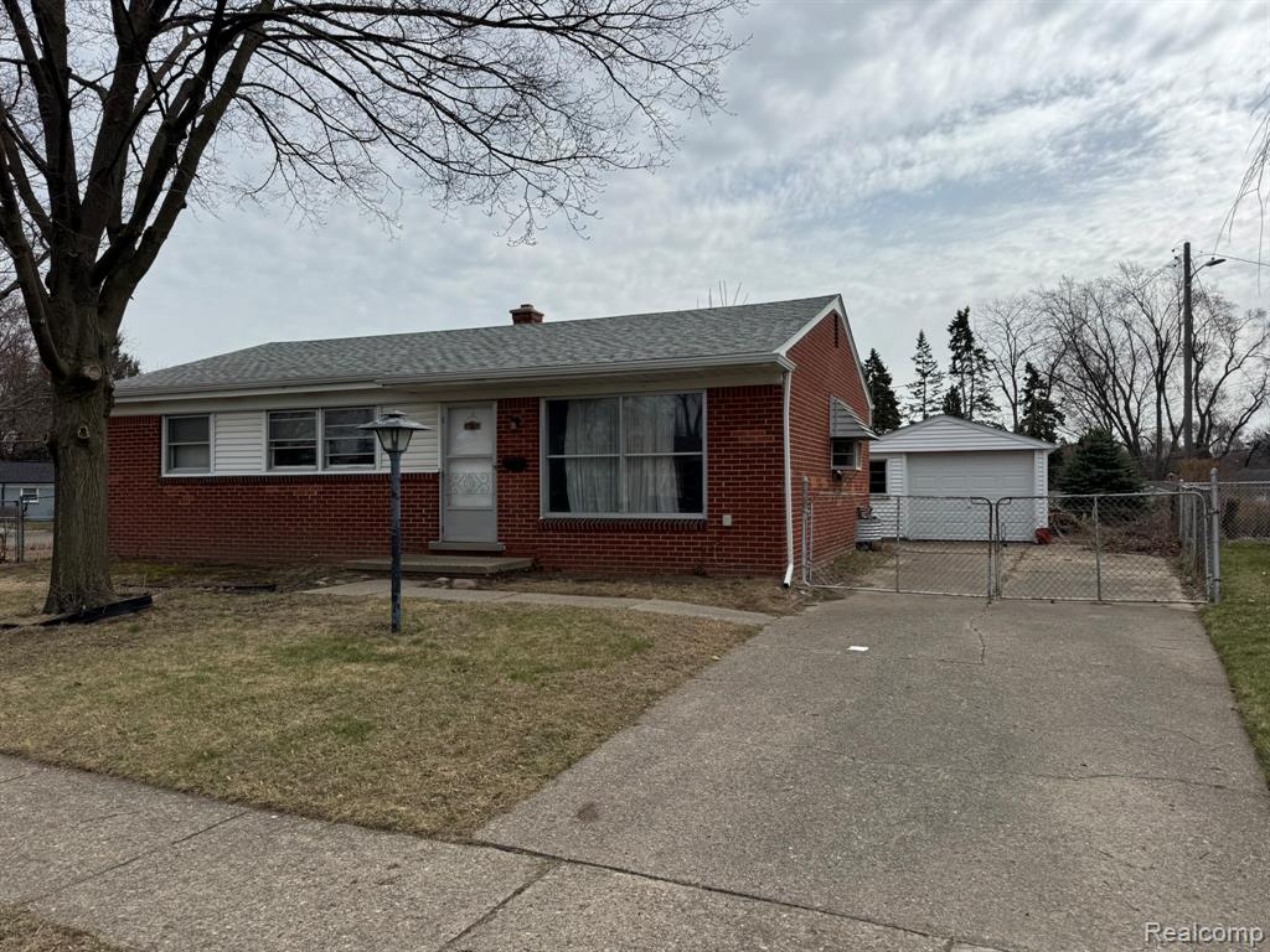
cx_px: 635
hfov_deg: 71.6
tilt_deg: +1.1
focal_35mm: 24
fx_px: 881
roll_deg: +0.0
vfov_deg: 56.8
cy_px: 476
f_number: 1.78
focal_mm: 6.76
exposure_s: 1/7937
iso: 80
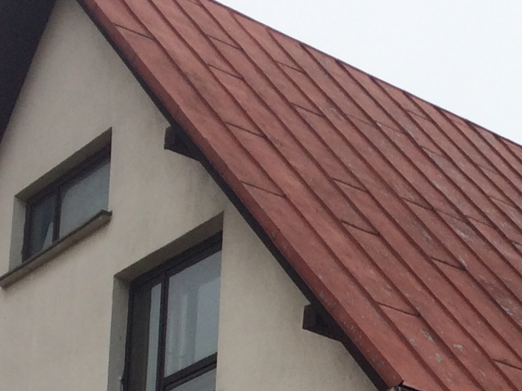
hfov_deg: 17.0
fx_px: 1658
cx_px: 641
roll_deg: -1.7
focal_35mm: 110
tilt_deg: +11.1
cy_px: 667
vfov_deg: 12.5
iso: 32
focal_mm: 4.15
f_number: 2.2
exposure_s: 1/933
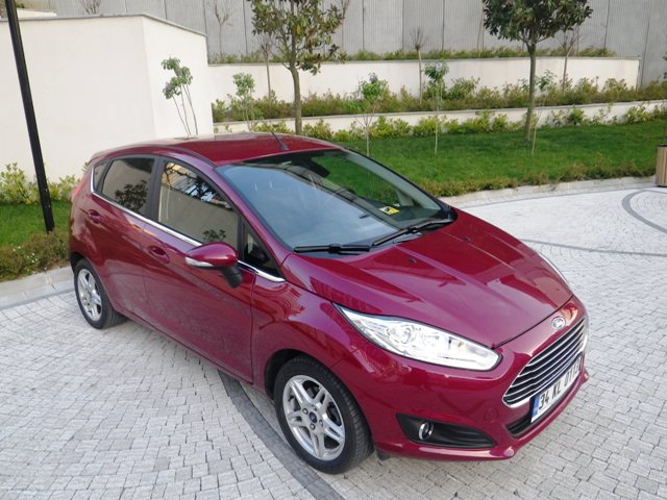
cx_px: 334
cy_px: 250
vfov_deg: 49.7
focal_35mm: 28
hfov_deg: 63.4
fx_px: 540
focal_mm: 5
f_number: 3.5
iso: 100
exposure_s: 1/50
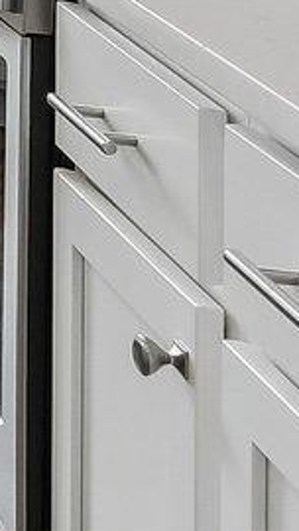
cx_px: -1109
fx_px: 1676
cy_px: -491
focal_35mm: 119
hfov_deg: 6.5
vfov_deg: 15.0
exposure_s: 1/80
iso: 400
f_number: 7.1
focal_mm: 10
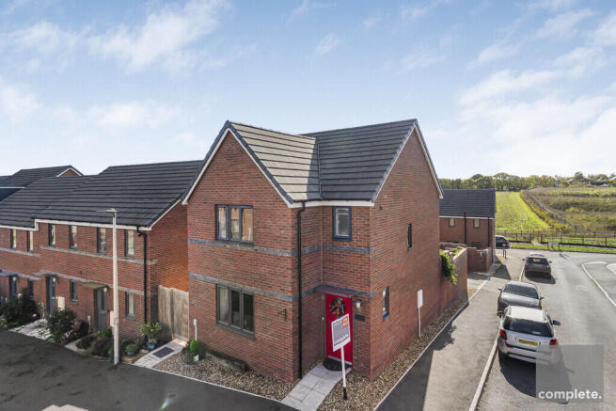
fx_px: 317
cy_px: 206
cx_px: 308
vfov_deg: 66.0
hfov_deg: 88.4
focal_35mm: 18
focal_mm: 18.5
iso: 200
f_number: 8
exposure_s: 1/500
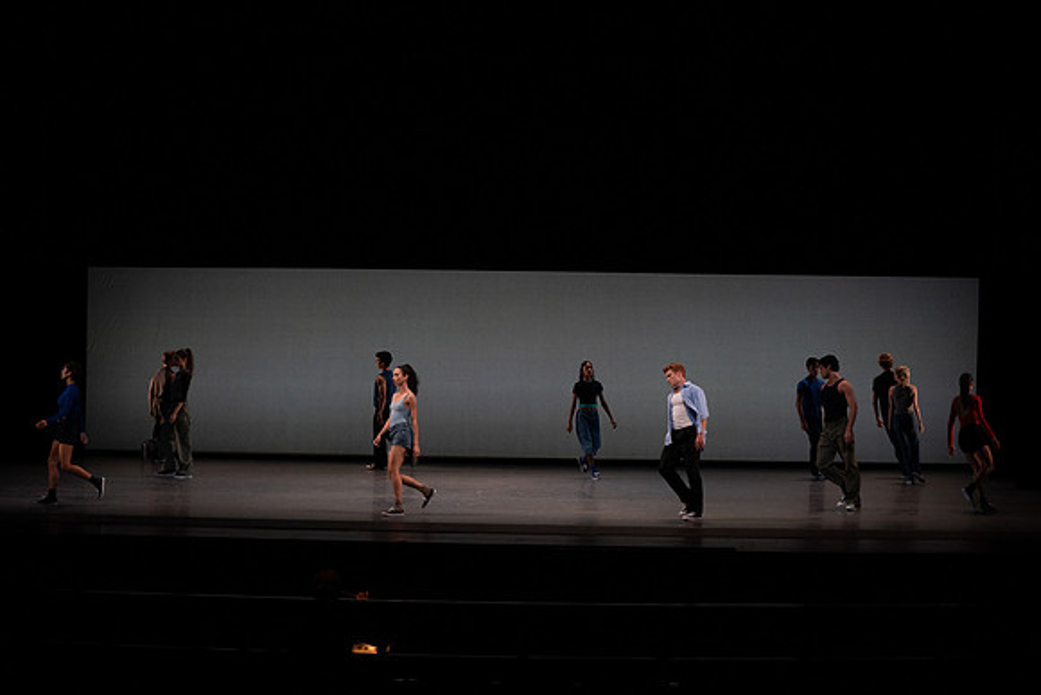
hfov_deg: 28.8
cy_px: 348
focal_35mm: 70
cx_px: 520
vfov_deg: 19.5
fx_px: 2025
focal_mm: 70
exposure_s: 1/500
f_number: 9
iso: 4000
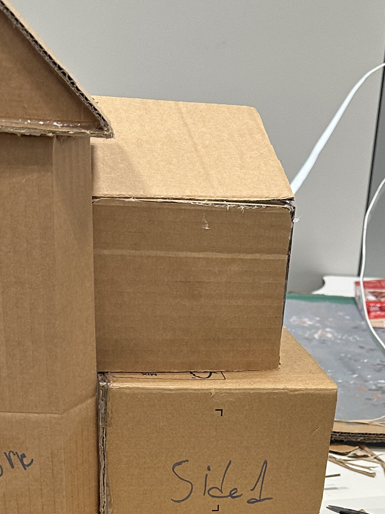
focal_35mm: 63
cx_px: 313
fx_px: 934
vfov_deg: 27.5
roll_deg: -10.5
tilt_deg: -31.1
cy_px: 596
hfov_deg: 22.9
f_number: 1.78
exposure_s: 1/100
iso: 160
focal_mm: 6.86
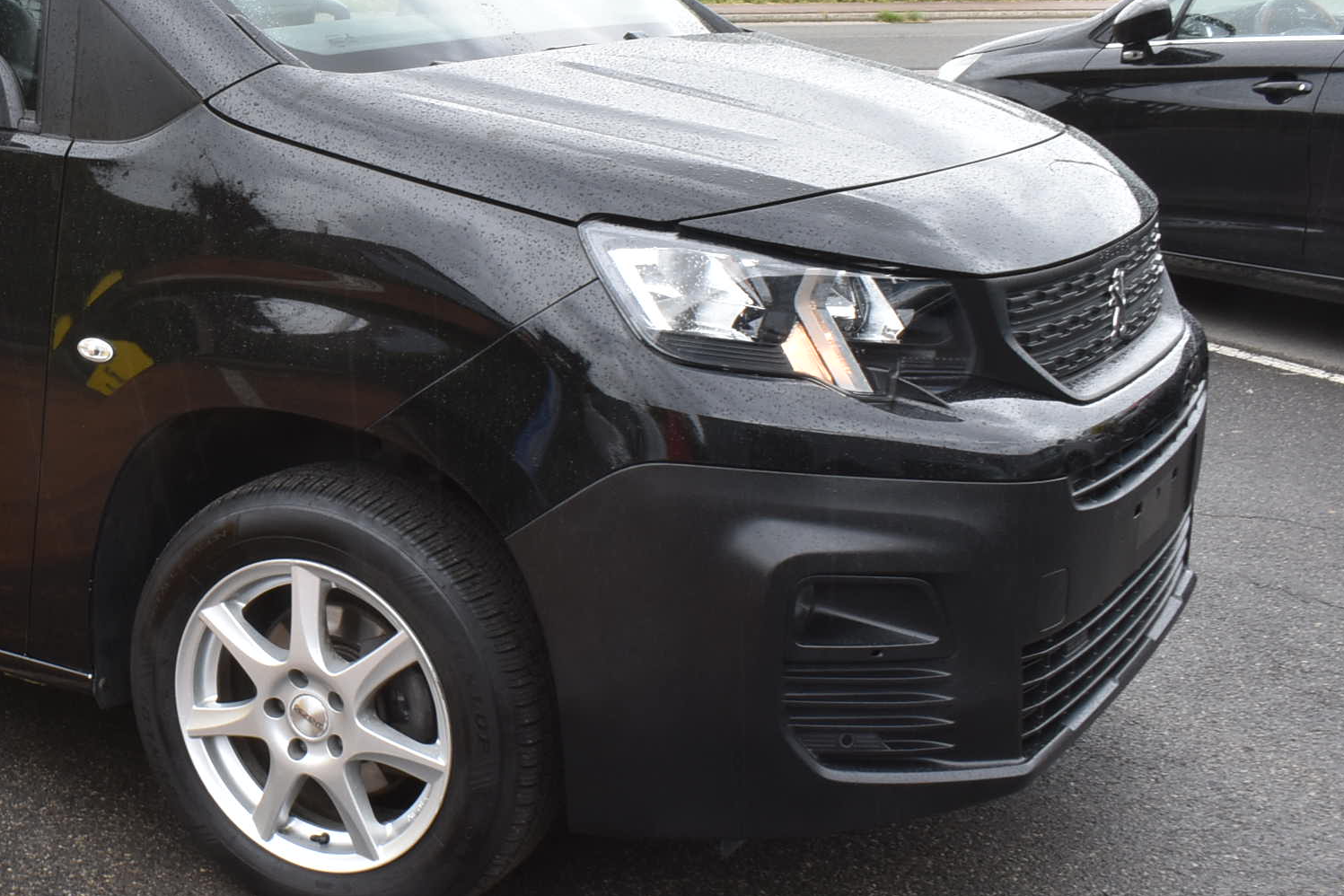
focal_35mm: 54
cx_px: 106
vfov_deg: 25.0
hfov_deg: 34.6
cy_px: 327
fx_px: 2016
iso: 360
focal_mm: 18
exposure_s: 1/30
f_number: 22
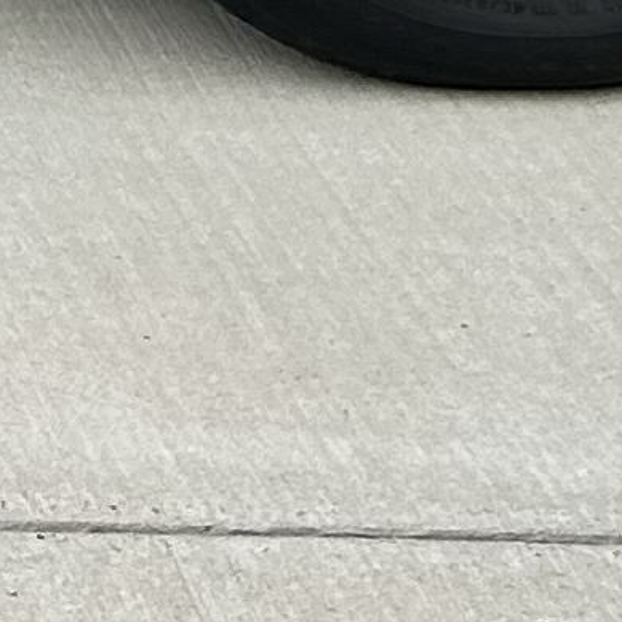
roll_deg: -2.8
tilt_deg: -11.7
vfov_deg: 6.8
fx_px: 4838
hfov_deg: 6.5
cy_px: -1100
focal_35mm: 238
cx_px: -1485
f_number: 1.5
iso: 50
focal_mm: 5.7
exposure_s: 1/2571
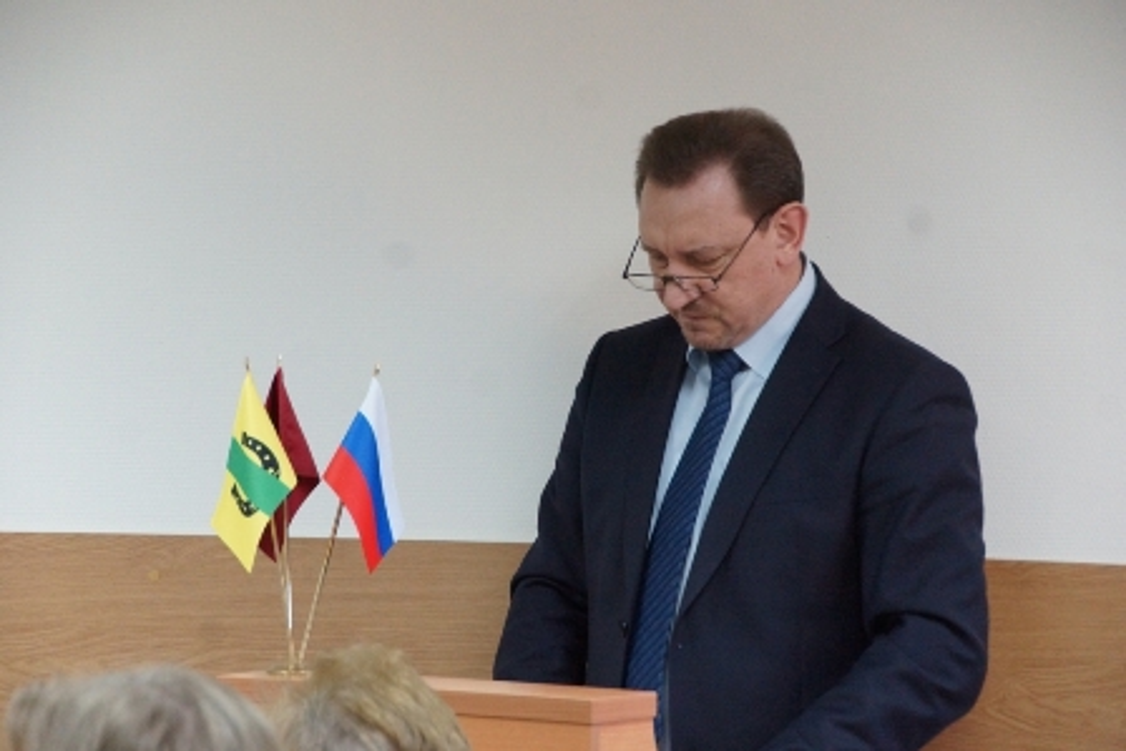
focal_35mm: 150
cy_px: 376
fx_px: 4693
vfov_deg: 9.2
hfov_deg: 13.7
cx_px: 563
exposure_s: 1/100
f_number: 5.6
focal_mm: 100
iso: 2000
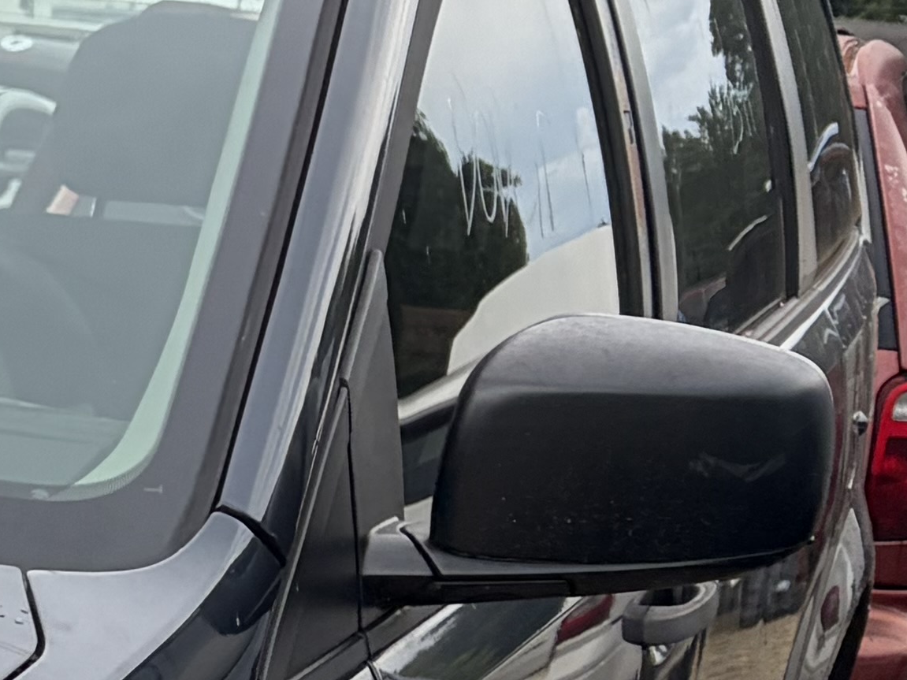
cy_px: 578
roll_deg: -5.8
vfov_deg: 11.4
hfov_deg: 12.4
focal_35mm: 129
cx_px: -1201
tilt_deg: -10.6
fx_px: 3380
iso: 50
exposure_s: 1/1626
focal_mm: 5.96
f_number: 1.6
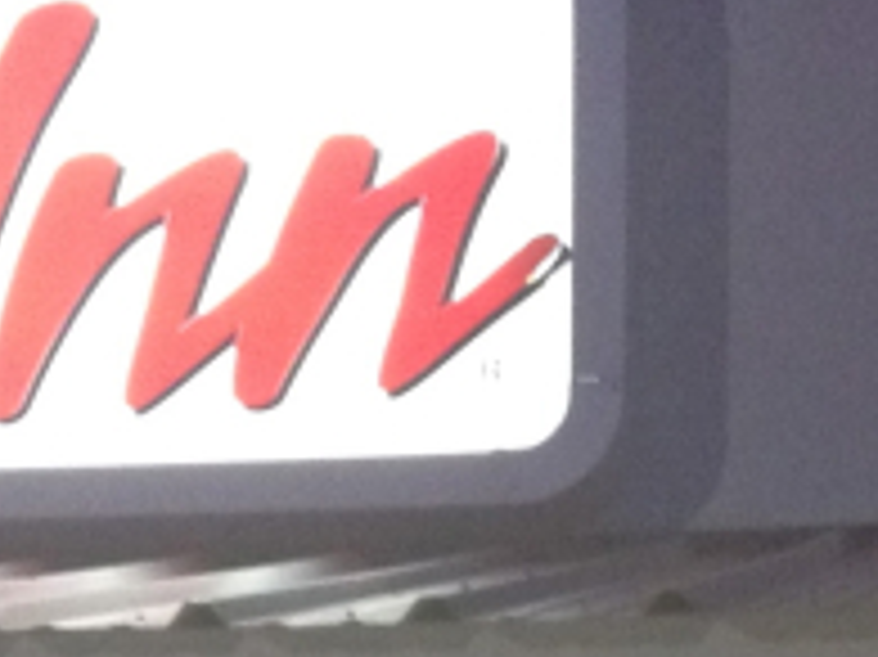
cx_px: 432
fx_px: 4664
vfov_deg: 7.5
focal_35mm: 184
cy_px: 1656
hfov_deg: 10.8
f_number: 2.4
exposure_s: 1/20
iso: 250
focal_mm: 4.28
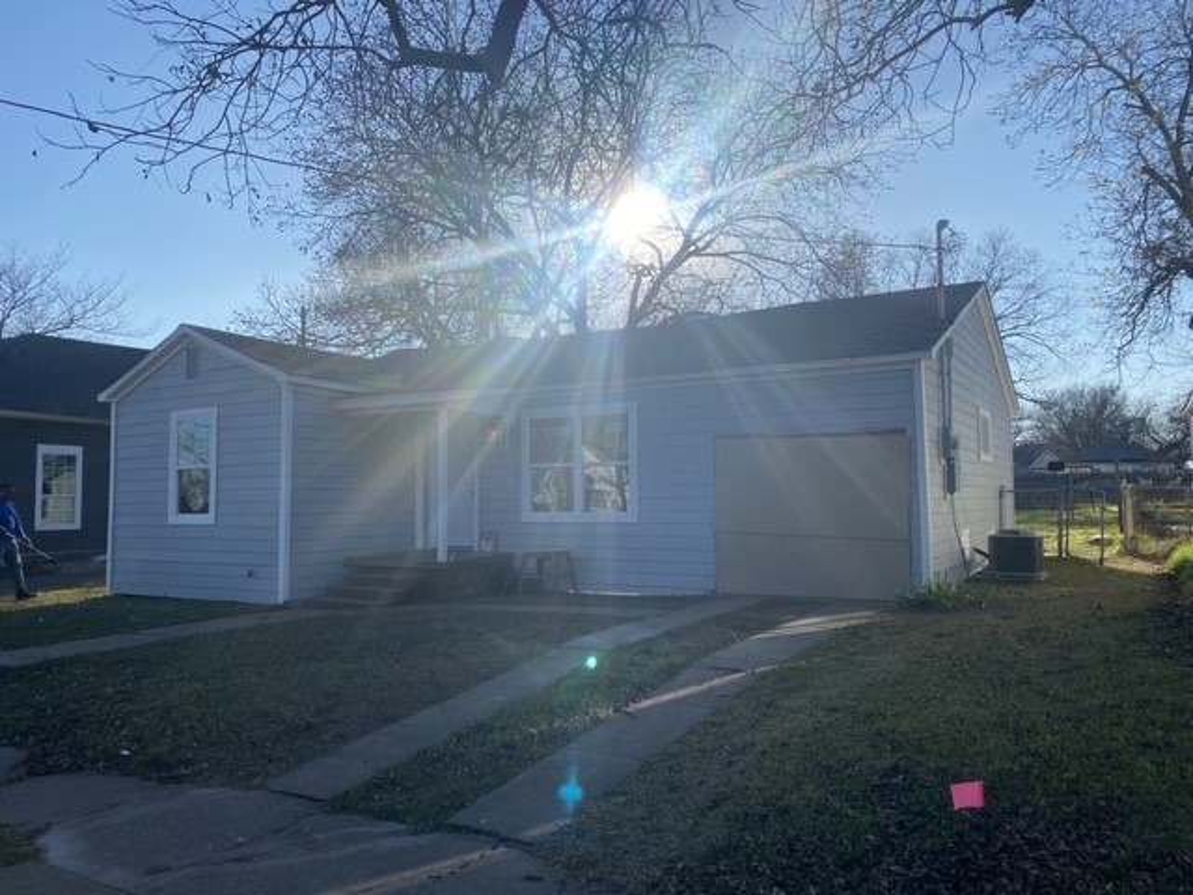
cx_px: 596
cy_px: 448
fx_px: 896
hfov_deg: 67.3
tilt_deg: +3.9
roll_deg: +2.6
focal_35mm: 26
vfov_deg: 53.1
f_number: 1.8
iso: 32
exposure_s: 1/3610
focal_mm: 4.25
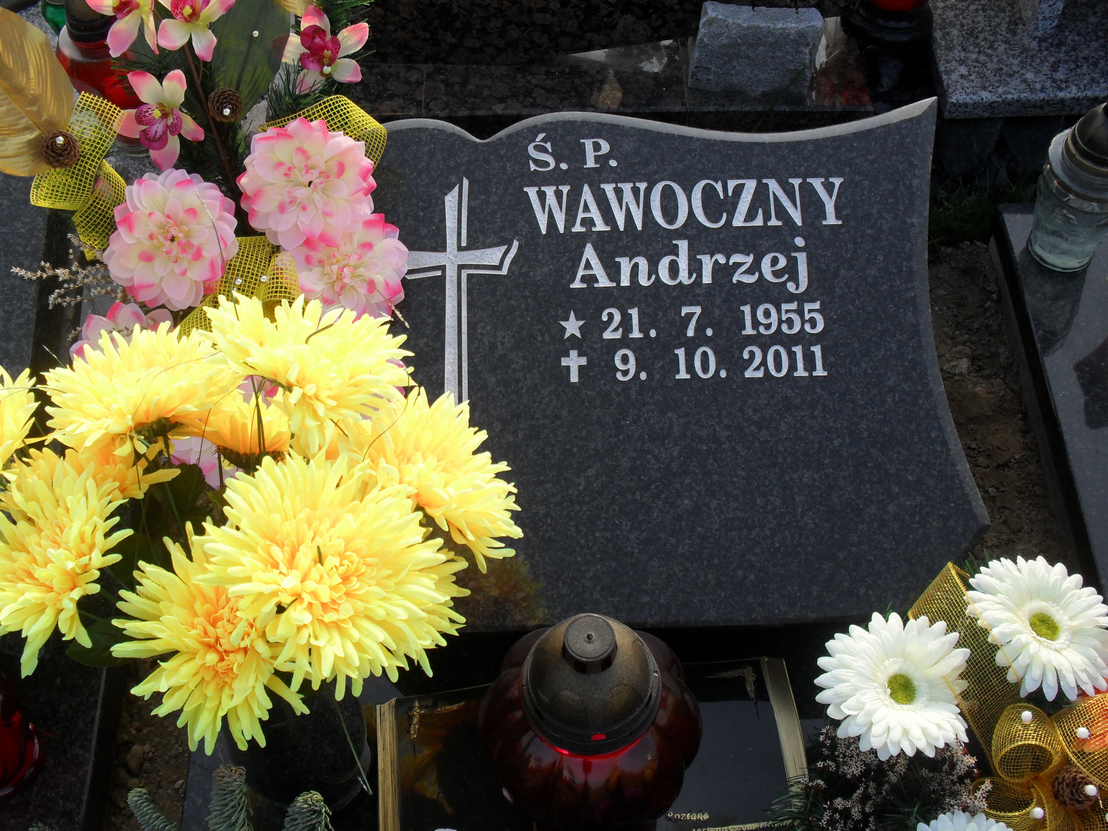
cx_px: 533
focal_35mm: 40
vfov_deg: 36.0
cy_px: 438
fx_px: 1280
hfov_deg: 46.8
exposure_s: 1/250
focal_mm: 6.3
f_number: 3.2
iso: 100
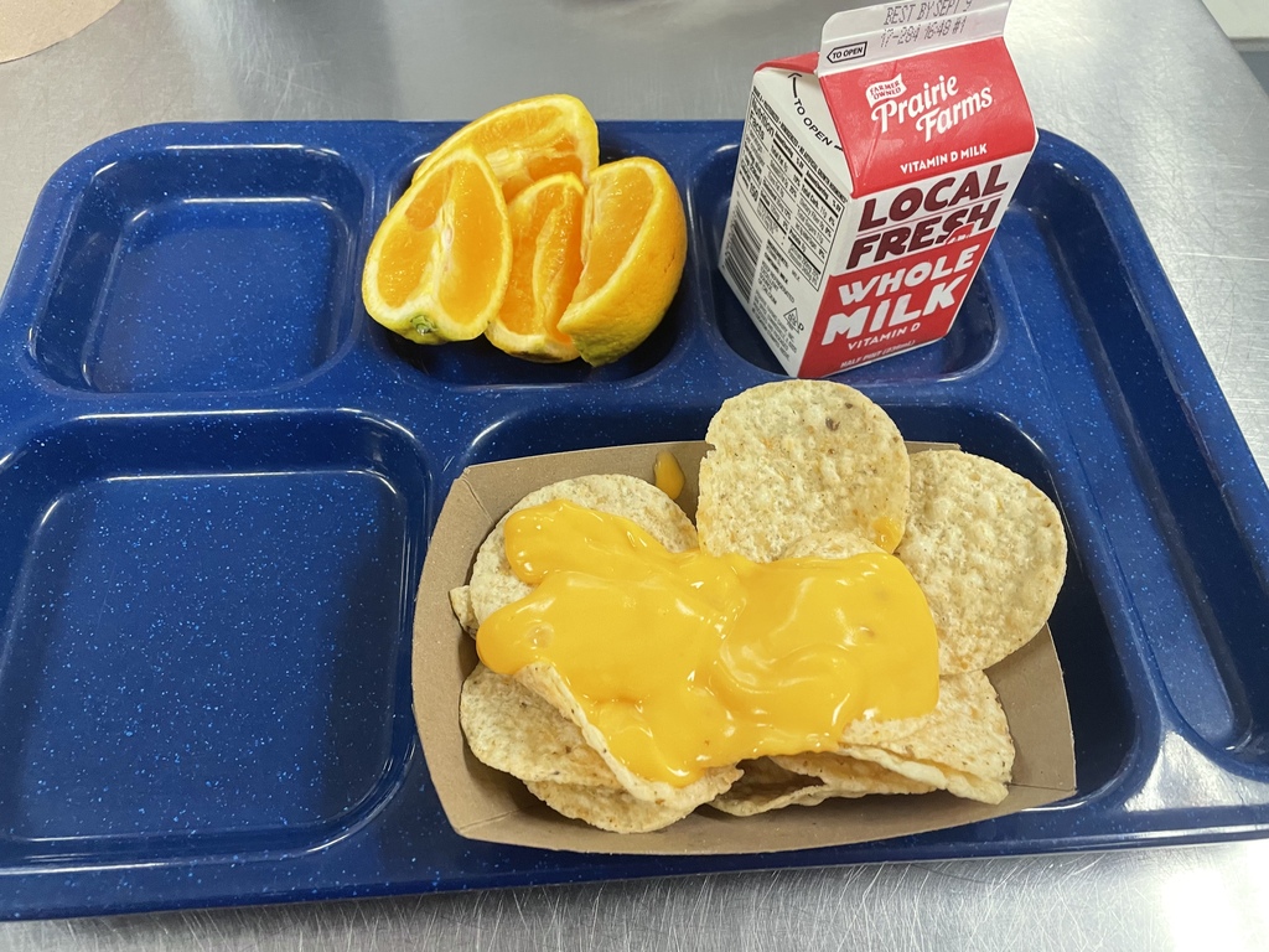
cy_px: 476
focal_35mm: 26
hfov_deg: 67.3
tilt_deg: -58.3
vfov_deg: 53.1
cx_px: 634
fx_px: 953
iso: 250
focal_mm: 4.2
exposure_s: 1/60
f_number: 1.6
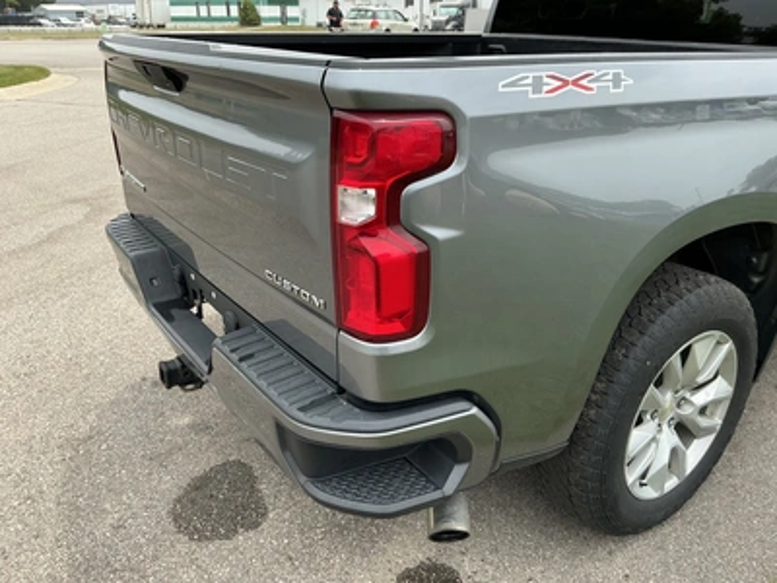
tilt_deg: -24.9
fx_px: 628
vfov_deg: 49.7
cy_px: 292
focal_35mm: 28
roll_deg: -1.0
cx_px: 388
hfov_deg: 63.4
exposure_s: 1/580
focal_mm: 3
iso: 25
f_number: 1.8
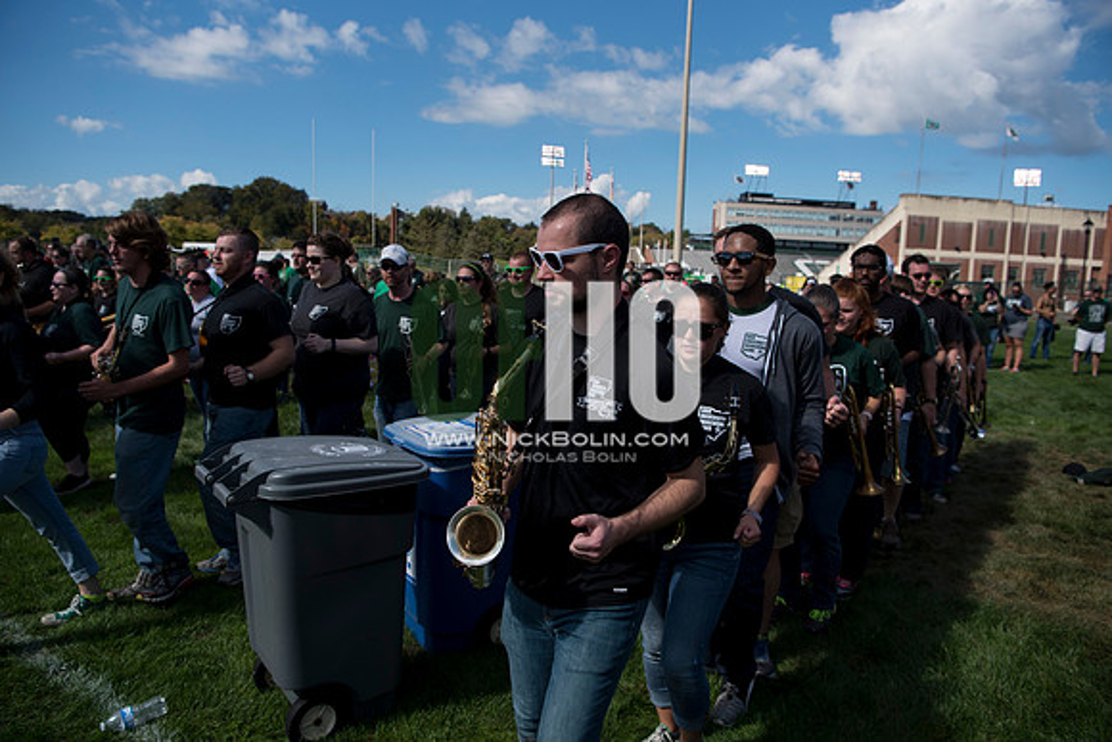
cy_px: 371
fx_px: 741
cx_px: 556
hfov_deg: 73.7
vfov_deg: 53.2
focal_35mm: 24
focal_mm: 24
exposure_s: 1/2500
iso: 250
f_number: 4.5
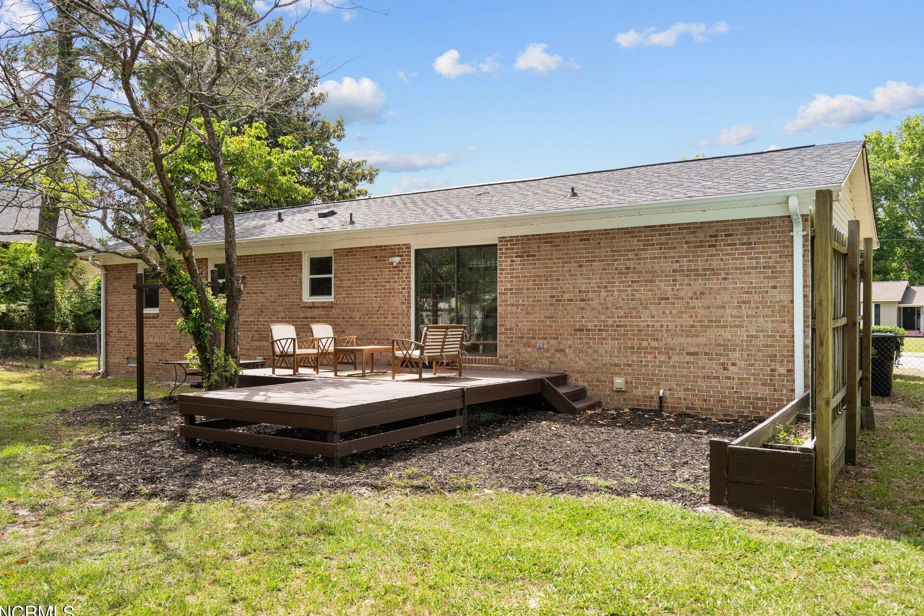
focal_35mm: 28
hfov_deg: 65.4
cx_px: 433
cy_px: 312
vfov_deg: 46.4
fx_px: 719
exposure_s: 1/2000
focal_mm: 26
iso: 400
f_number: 4
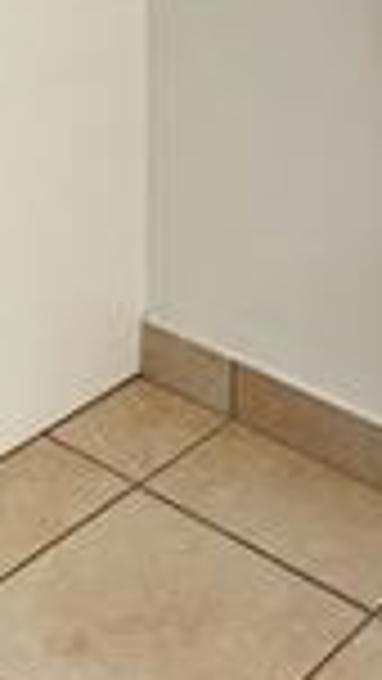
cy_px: -437
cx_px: 72
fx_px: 1350
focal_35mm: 75
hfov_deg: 16.0
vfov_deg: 21.6
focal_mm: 2.2
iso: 125
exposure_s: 1/50
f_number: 2.2
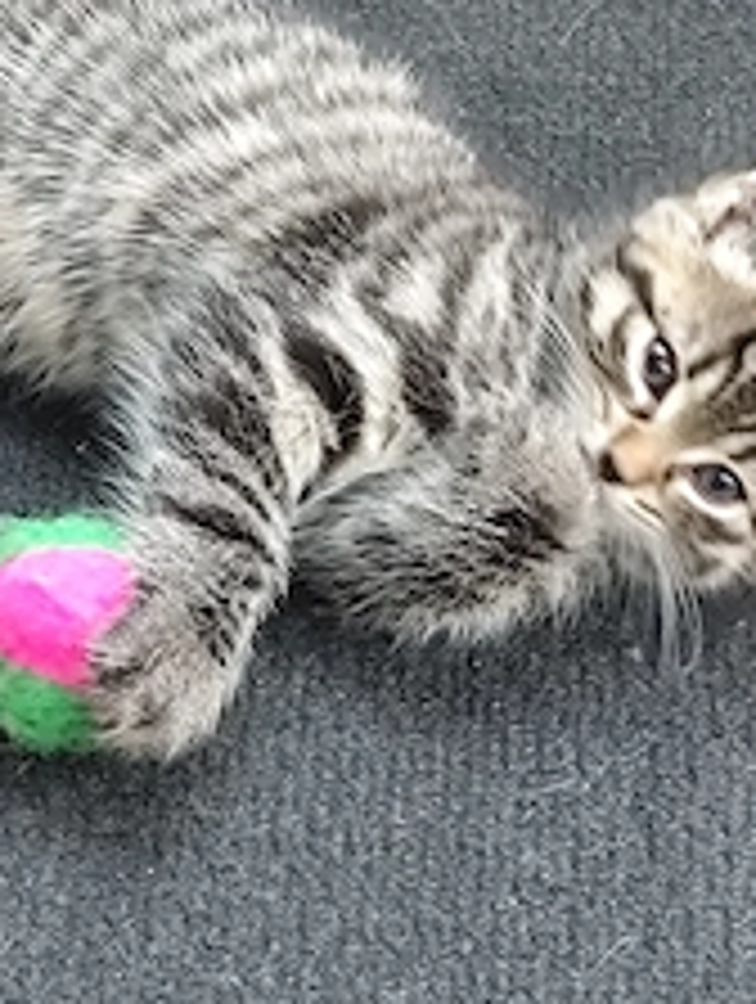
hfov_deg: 10.3
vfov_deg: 13.6
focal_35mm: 145
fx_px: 4210
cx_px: 338
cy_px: 468
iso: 2000
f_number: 1.65
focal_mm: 6.14
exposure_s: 1/25
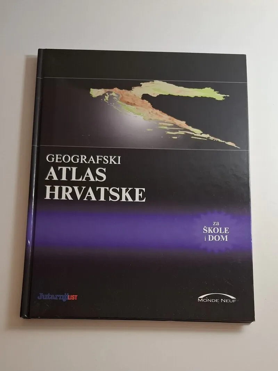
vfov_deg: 73.9
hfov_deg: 58.9
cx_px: 139
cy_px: 186
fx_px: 246
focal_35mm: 23
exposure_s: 1/50
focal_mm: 5.54
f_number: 1.8
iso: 320
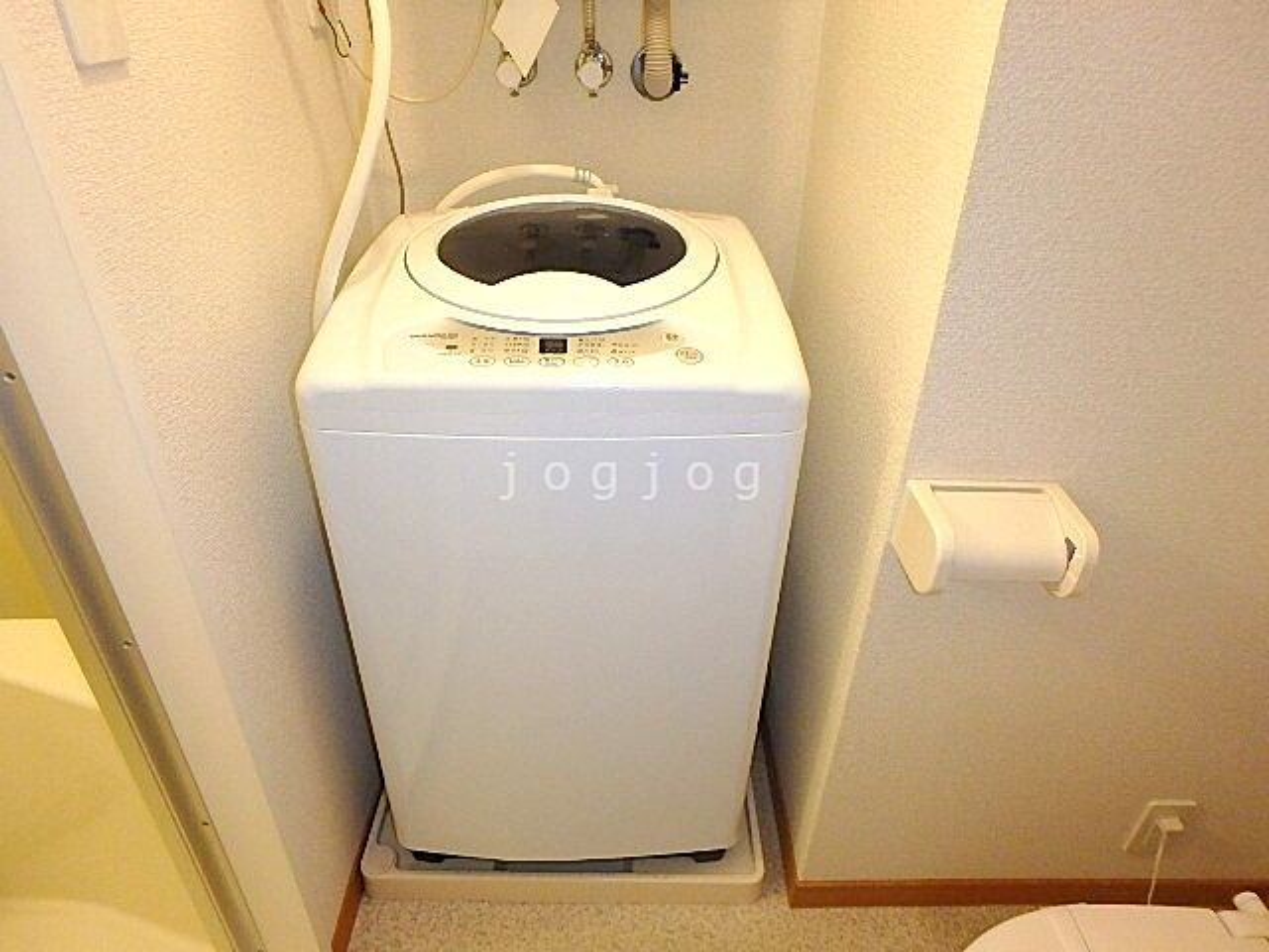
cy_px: 476
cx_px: 634
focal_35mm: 21
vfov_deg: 63.4
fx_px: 770
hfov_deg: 79.0
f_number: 3.5
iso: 400
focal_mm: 3.7
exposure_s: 1/30
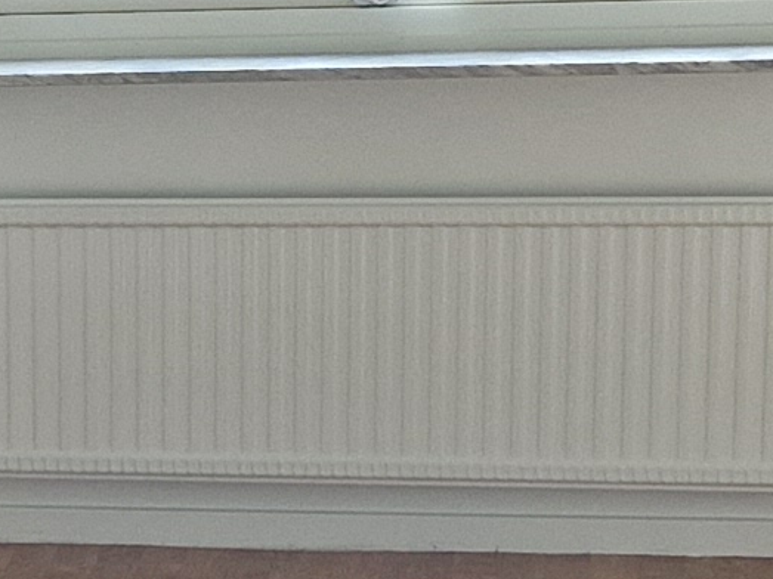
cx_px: -446
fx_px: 3929
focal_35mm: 176
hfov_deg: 10.8
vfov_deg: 8.4
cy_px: 513
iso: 100
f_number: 1.8
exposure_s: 1/180
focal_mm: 5.4
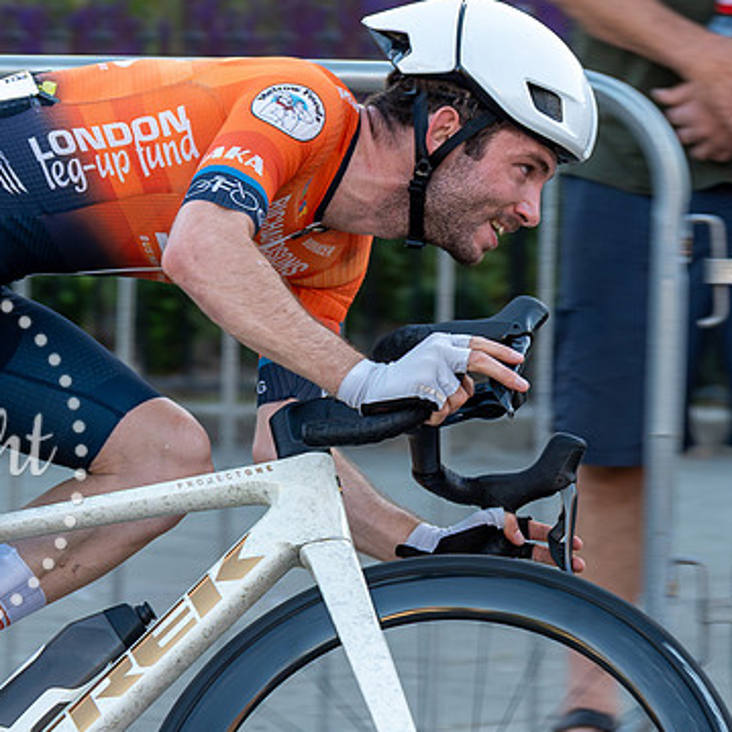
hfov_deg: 6.8
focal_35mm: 258
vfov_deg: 6.8
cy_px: 316
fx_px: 6172
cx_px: 290
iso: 640
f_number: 3.2
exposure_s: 1/800
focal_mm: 70
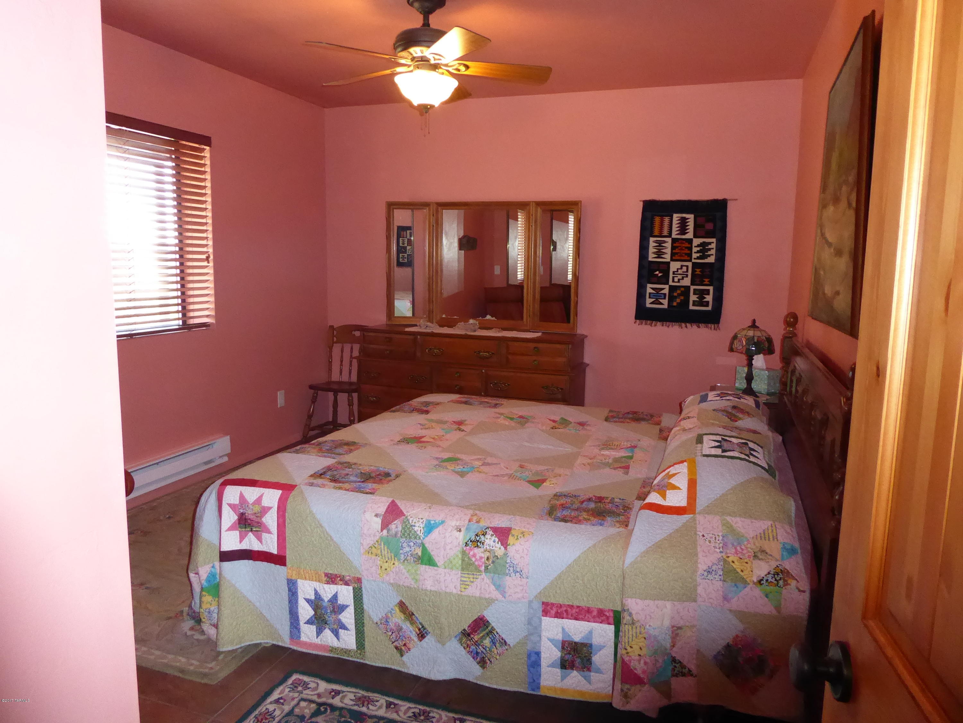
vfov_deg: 54.9
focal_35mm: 25
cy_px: 362
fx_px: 695
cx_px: 482
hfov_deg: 69.4
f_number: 3.3
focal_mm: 4.3
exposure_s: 1/60
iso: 800
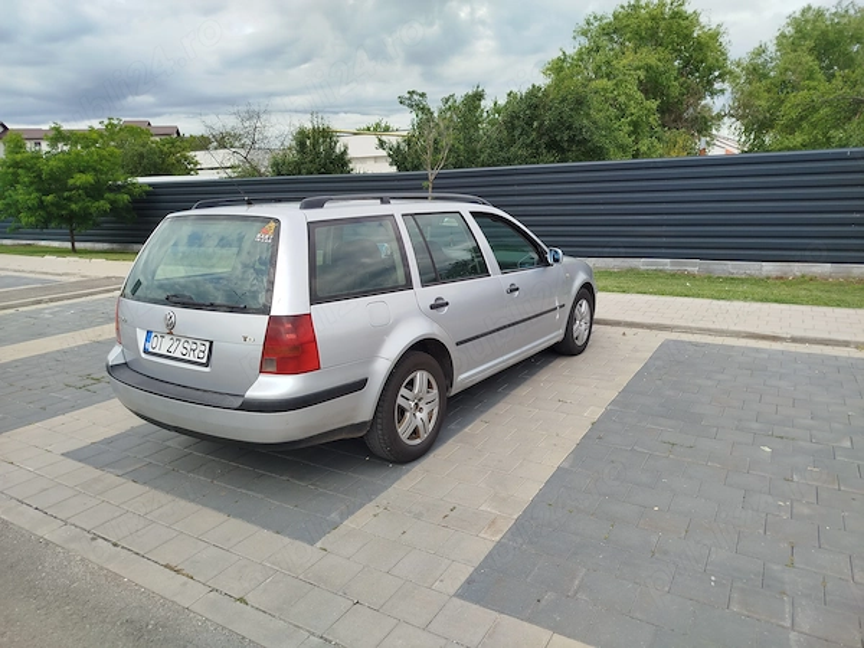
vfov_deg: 56.8
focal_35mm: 24
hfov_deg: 71.6
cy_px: 324
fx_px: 599
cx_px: 432
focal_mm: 5.31
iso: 50
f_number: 1.7
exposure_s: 1/634
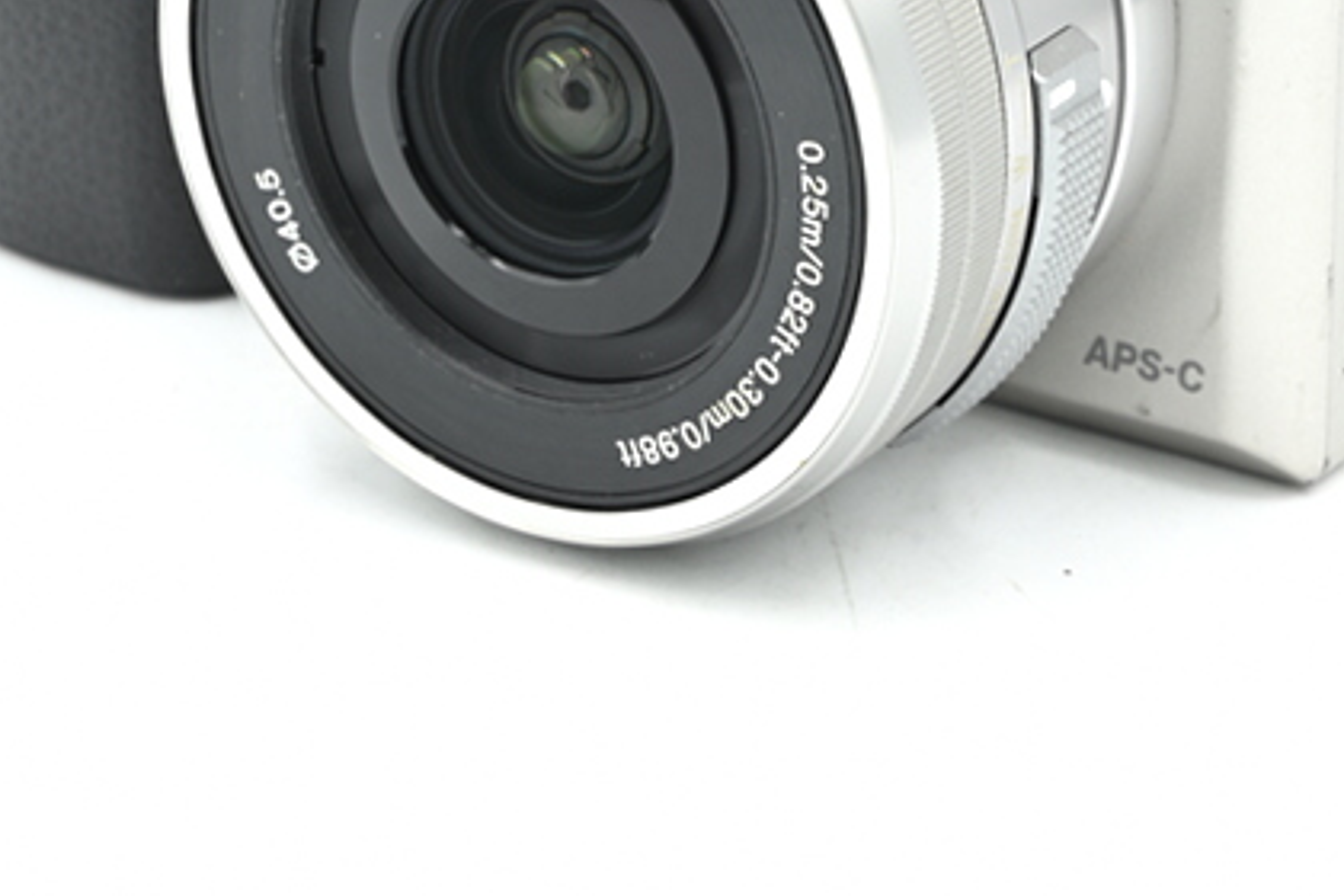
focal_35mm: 169
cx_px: 701
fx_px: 6309
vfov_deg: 8.1
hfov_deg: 12.2
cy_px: -101
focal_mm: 75
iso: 200
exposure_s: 1/13
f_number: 16
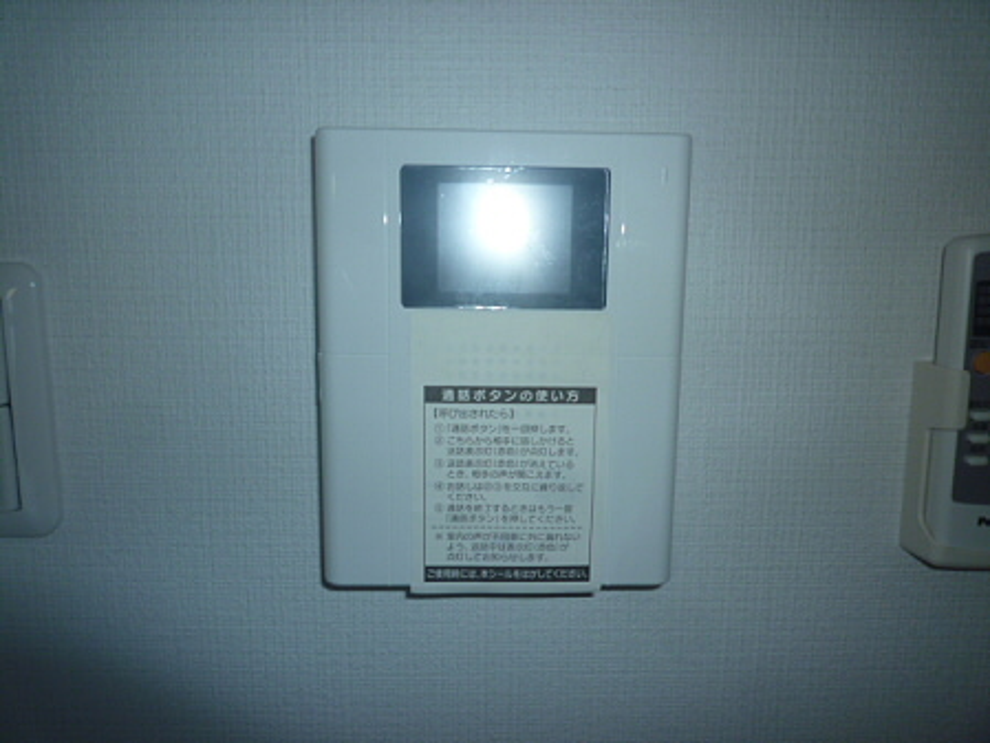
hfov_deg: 69.4
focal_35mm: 25
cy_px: 372
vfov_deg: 54.9
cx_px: 495
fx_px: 715
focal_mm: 4.4
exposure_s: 1/30
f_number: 4
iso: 100
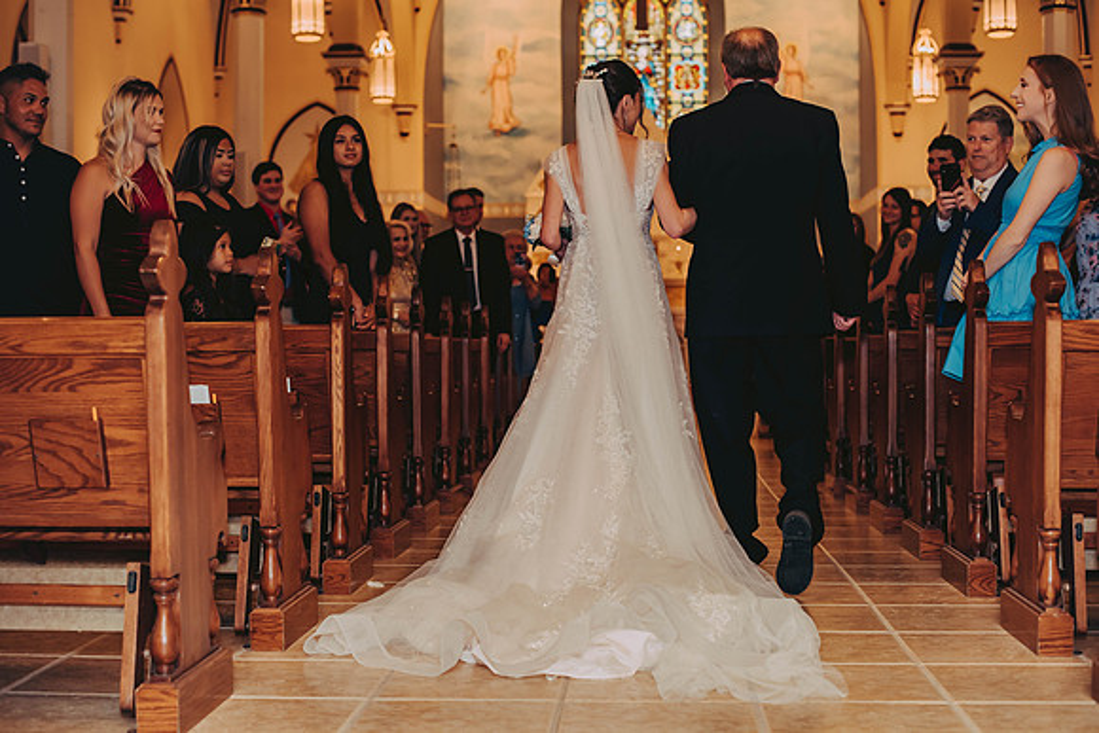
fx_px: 1527
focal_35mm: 50
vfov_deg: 27.0
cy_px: 366
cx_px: 550
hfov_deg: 39.6
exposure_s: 1/125
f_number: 2.8
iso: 800
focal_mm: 50
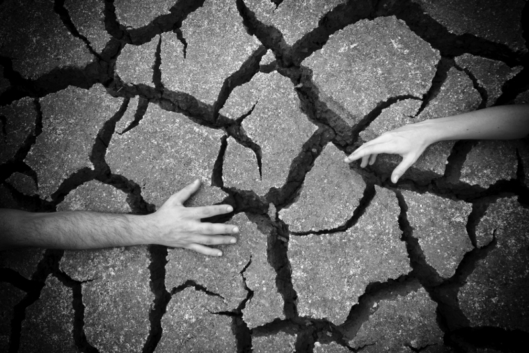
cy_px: 176
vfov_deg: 43.6
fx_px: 441
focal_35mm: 30
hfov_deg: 61.9
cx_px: 264
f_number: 7.6
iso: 100
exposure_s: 1/250
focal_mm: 20
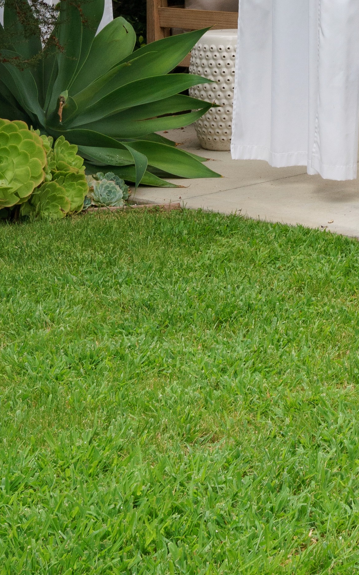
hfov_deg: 11.1
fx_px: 1753
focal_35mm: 112
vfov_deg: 17.5
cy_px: -173
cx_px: 582
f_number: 13
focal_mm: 34
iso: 500
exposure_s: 1/160
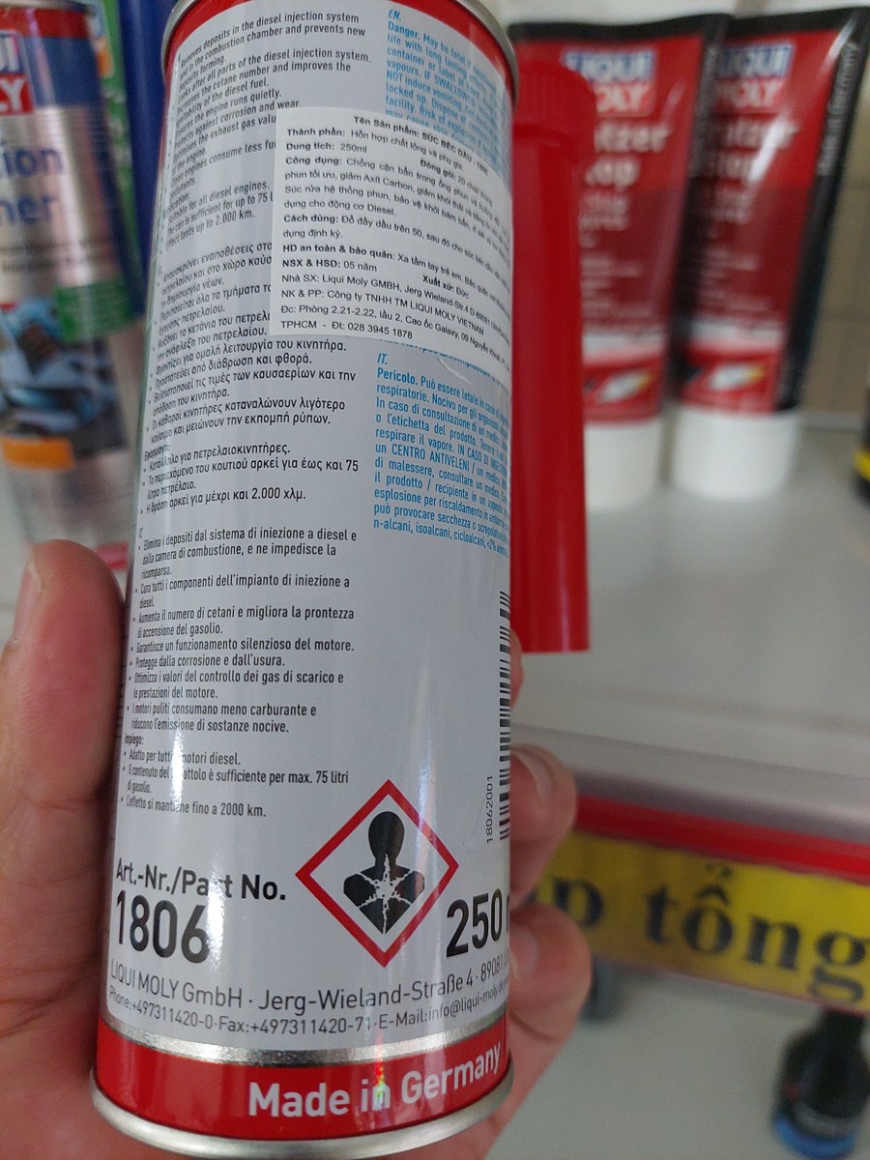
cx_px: 435
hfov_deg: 56.8
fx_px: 804
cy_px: 580
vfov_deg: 71.6
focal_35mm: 24
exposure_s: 1/50
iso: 320
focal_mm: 5.23
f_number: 1.8
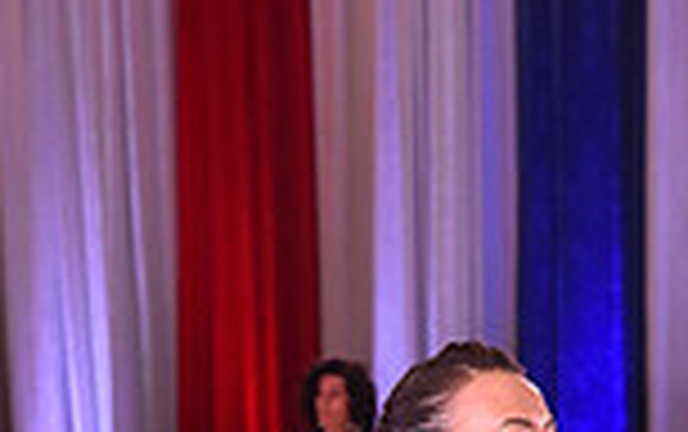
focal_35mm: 251
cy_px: 1008
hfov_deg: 8.3
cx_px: 857
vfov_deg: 5.1
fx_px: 4711
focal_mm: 65
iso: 2500
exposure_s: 1/250
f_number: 6.3
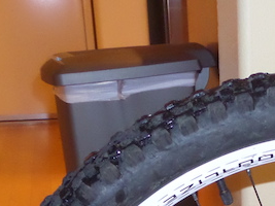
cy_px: 363
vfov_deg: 14.3
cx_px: 302
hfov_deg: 20.3
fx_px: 731
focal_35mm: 92
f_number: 3.2
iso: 400
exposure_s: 1/15
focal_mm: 4
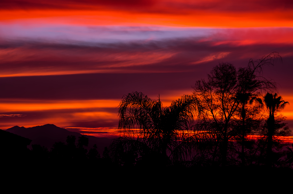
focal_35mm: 180
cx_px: 146
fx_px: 1462
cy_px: 97
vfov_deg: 7.6
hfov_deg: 11.4
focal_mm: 120
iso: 560
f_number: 6.7
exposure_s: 1/90
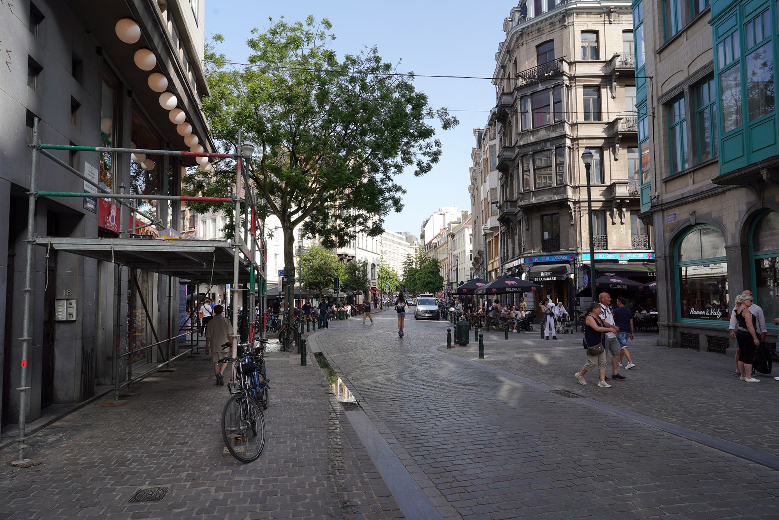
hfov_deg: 73.7
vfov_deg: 53.1
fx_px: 519
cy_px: 260
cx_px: 390
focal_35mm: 24
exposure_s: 1/100
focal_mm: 24
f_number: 10
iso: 100
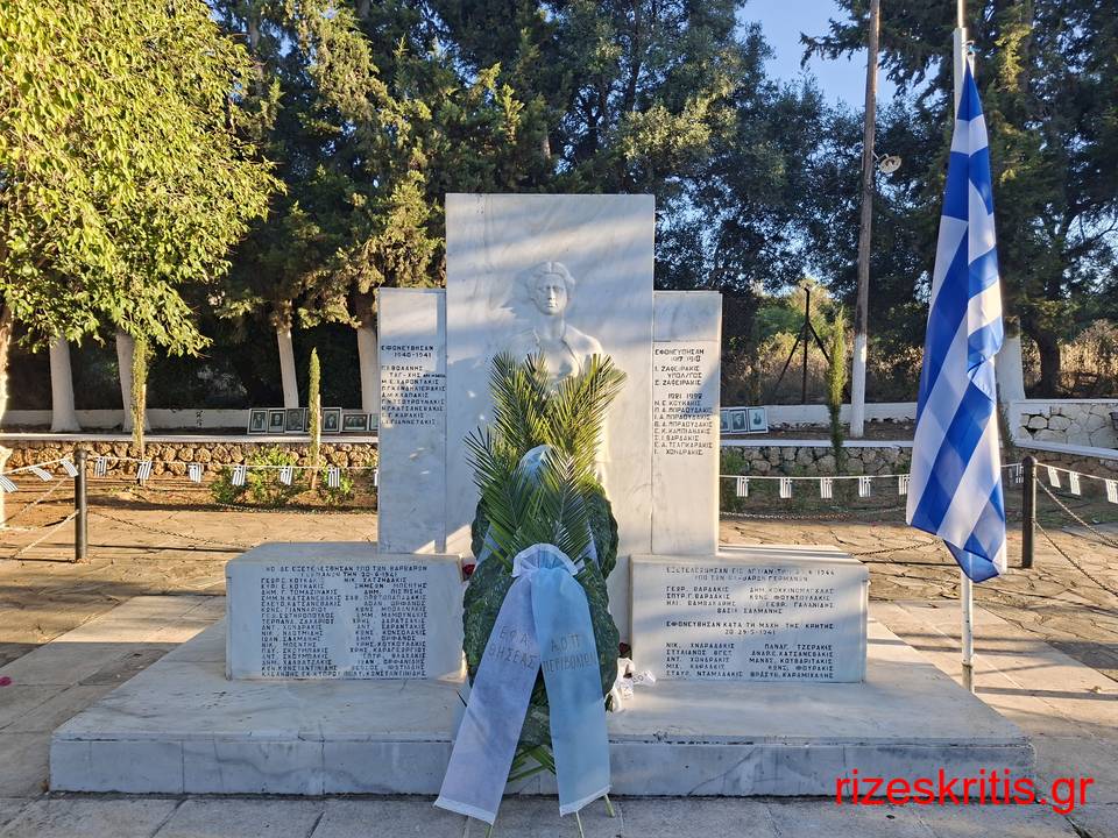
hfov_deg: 73.9
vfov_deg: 58.9
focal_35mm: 23
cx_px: 559
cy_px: 419
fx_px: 743
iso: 40
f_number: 1.8
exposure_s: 1/424
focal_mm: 5.54
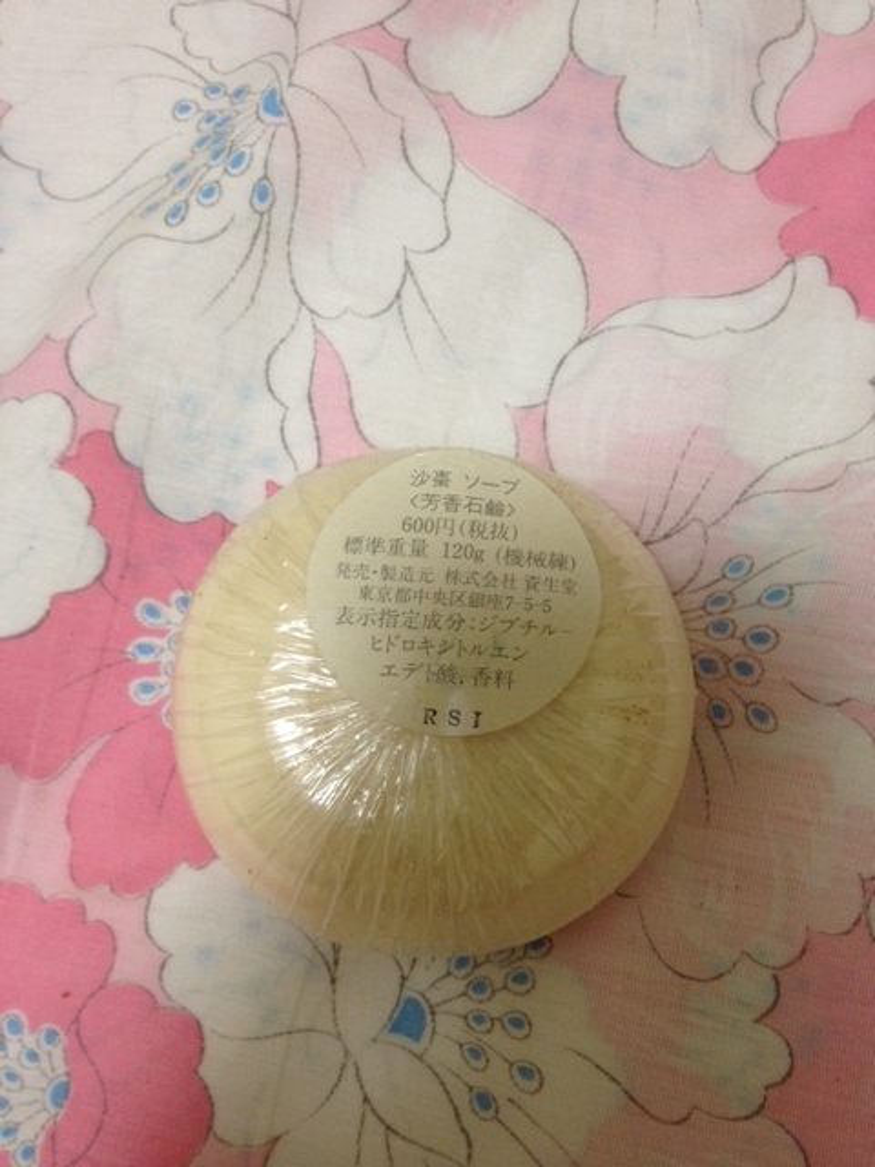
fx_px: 1180
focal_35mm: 35
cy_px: 584
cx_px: 438
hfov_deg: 40.7
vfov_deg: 52.6
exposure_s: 1/20
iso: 160
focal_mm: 4.28
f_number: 2.4
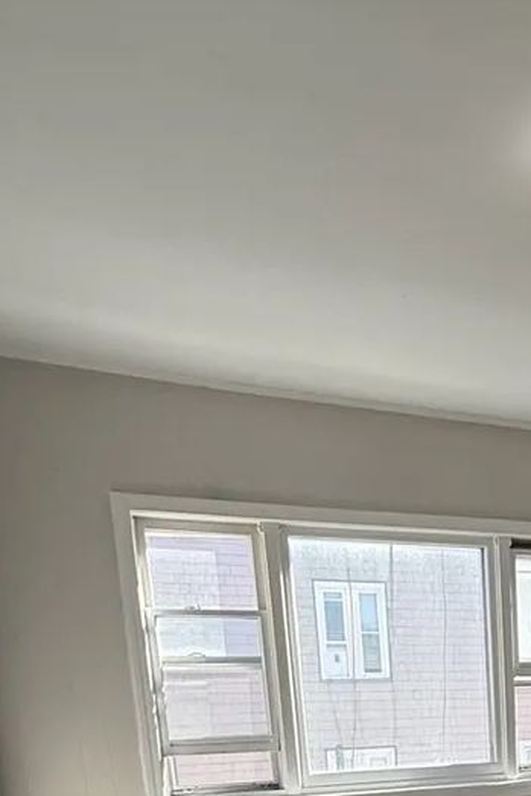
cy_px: 867
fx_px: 840
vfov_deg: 41.1
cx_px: 595
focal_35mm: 38
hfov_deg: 31.0
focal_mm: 2.22
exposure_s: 1/148
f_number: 2.2
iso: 64
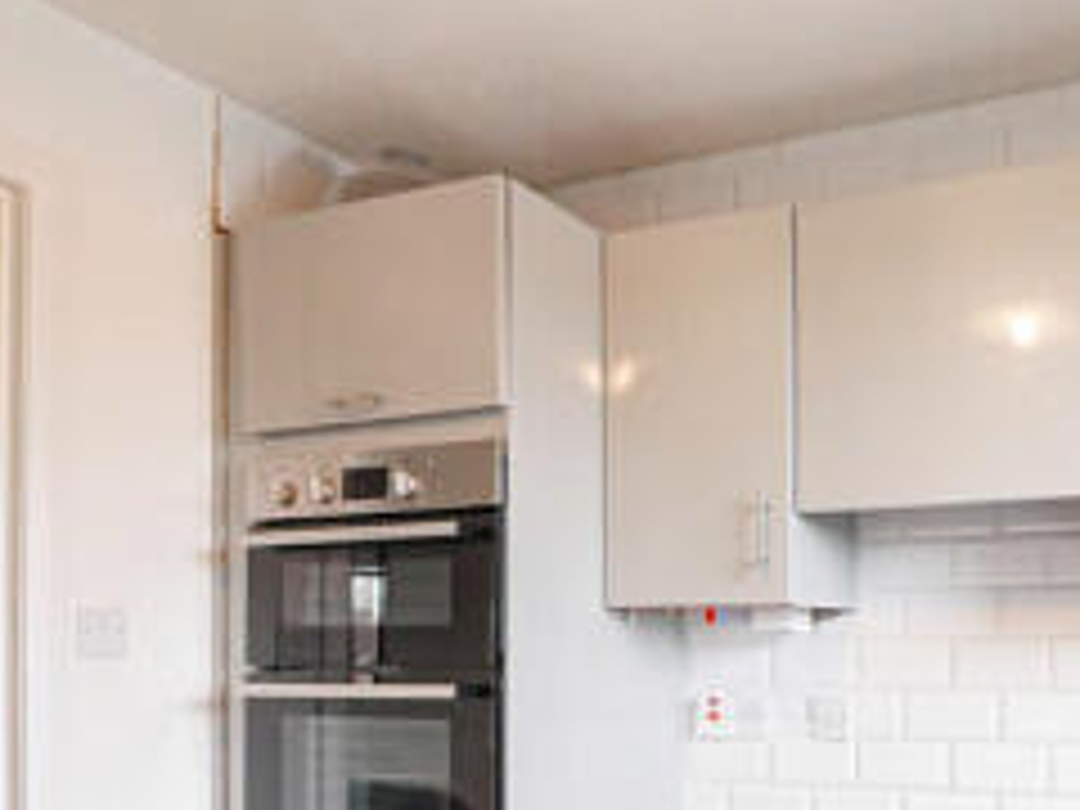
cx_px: 893
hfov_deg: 50.1
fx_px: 1061
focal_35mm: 34
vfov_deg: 39.1
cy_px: 718
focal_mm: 7
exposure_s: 1/60
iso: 1000
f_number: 4
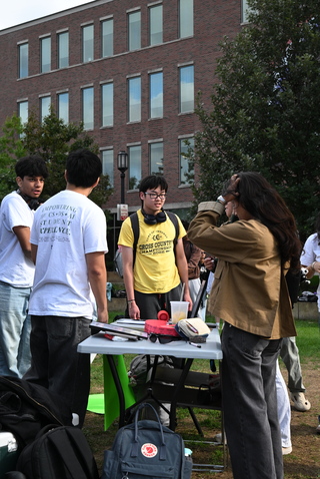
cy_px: 240
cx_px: 160
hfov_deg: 27.5
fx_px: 653
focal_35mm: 49
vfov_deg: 40.3
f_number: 7.1
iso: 2800
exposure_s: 1/1250
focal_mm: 49
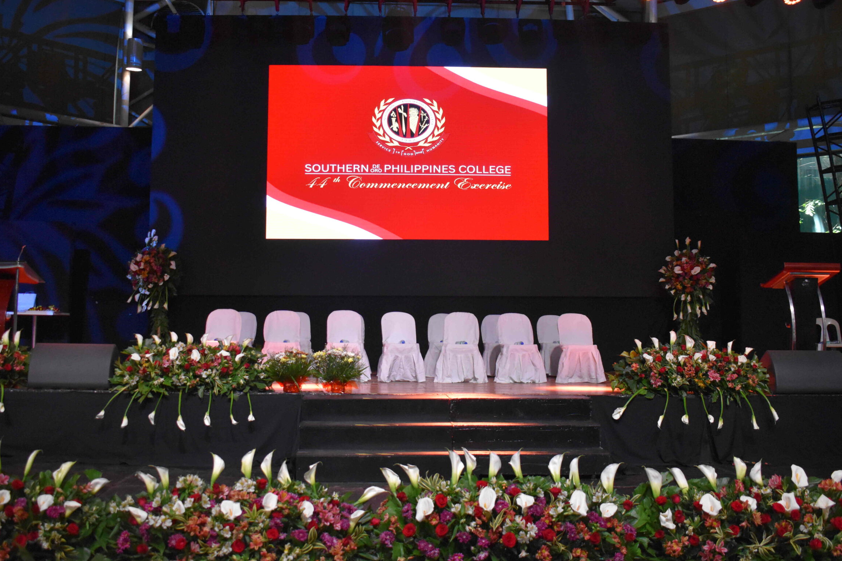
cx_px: 411
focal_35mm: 40
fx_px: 935
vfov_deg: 33.4
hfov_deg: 48.5
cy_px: 250
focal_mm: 24
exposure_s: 1/250
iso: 3200
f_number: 3.8
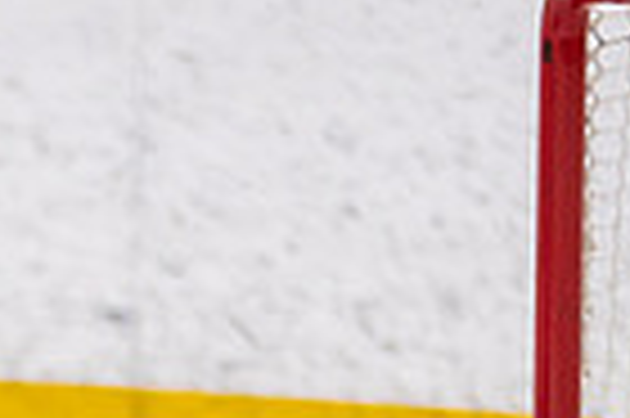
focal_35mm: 823
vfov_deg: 1.7
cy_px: 1005
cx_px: -131
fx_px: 14386
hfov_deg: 2.5
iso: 640
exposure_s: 1/640
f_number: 2.8
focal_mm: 140
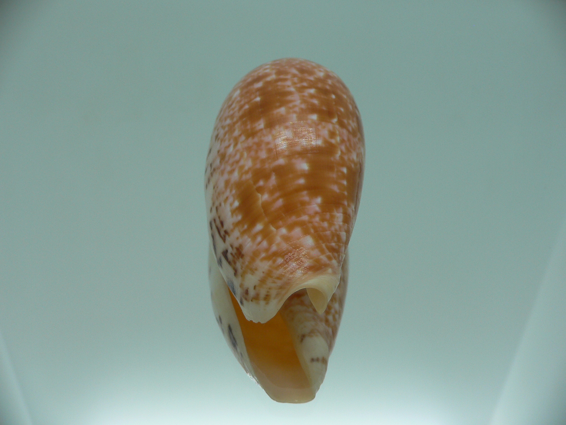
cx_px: 283
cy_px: 212
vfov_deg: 40.7
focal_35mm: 35
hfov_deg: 52.6
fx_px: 572
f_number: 2.8
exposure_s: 1/60
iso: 80
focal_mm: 4.6
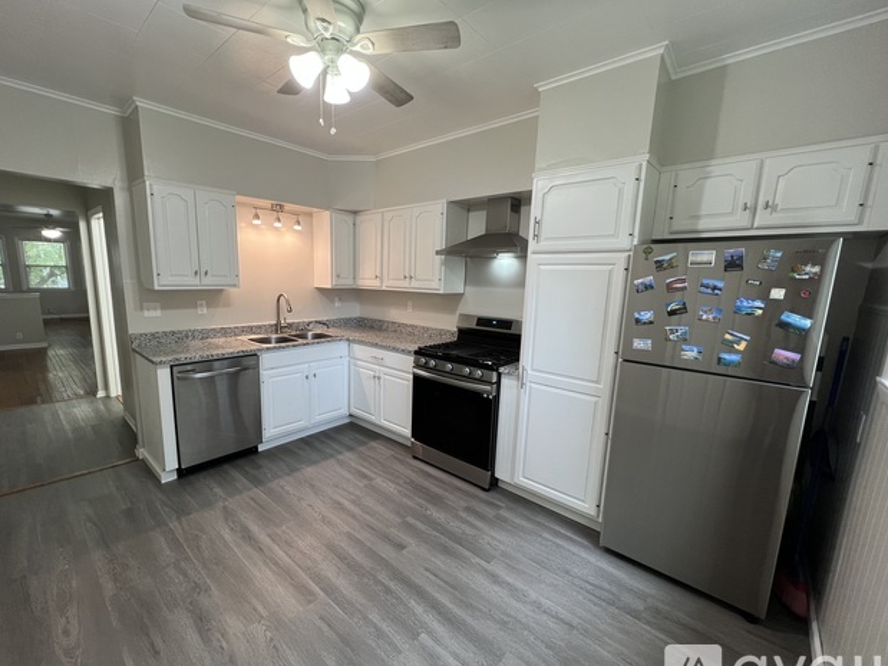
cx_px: 418
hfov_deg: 102.0
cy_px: 343
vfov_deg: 85.6
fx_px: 359
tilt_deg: -10.1
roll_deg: -1.9
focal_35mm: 14
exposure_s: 1/120
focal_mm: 1.57
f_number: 1.8
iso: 200
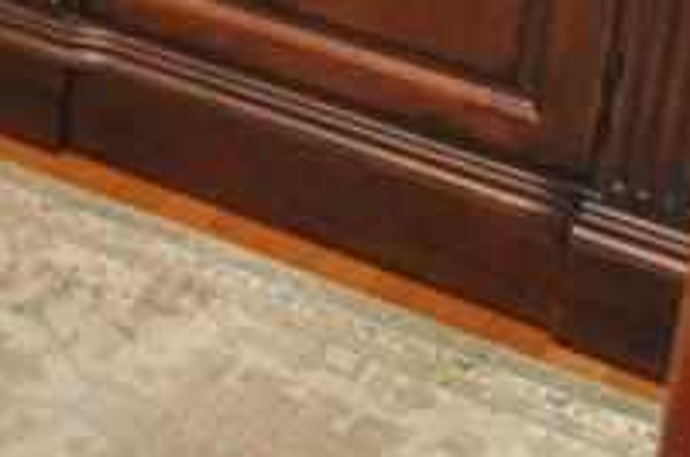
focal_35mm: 222
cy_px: -651
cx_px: -937
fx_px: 4236
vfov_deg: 5.9
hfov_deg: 8.5
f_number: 6.3
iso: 1250
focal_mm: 29
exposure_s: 1/60
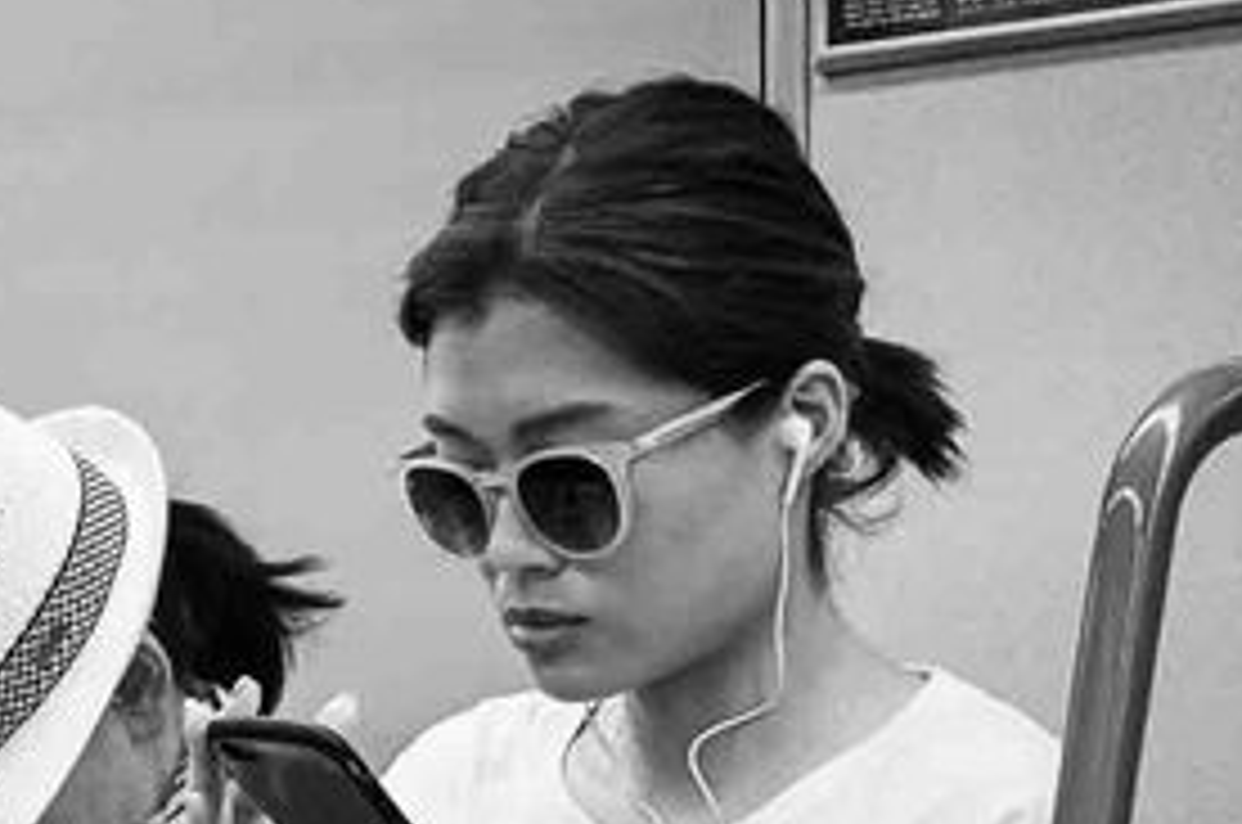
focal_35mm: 180
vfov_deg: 7.5
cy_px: 950
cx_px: -320
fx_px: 6199
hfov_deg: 11.2
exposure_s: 1/320
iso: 6400
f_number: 4.8
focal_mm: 62
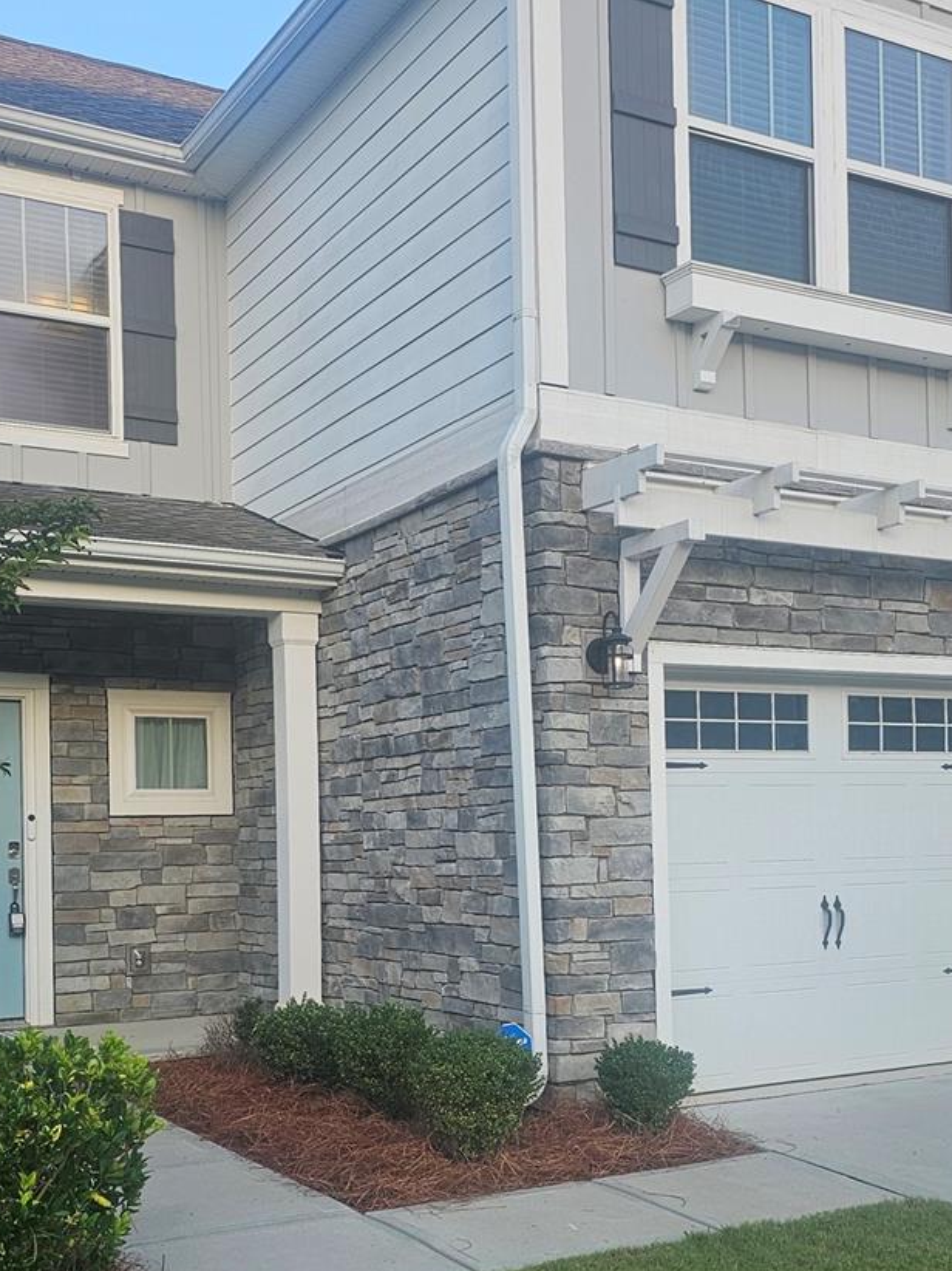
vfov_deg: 43.4
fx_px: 1578
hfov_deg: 33.4
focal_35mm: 43
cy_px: 815
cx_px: 593
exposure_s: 1/180
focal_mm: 6.3
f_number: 1.7
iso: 20
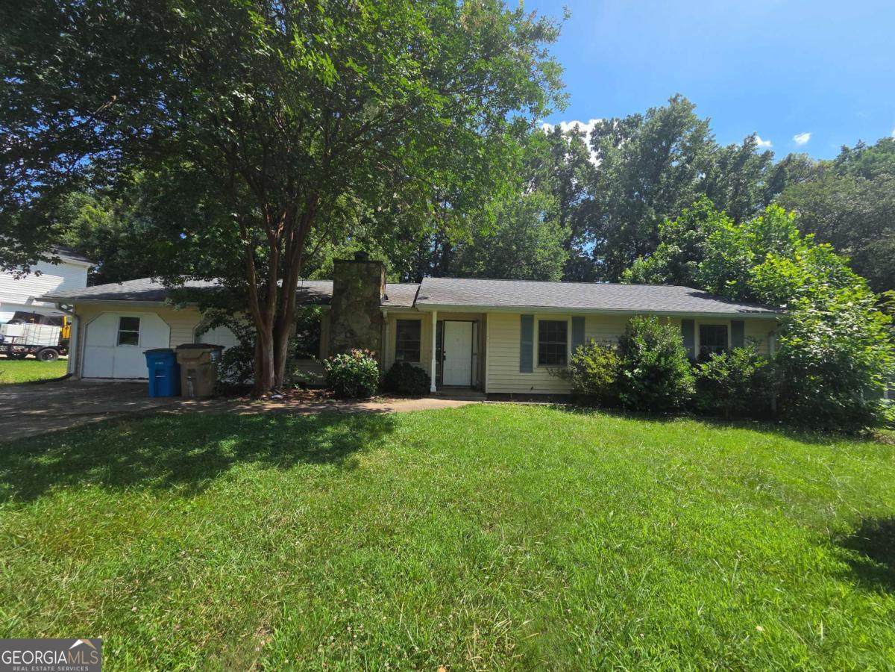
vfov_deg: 89.9
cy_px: 336
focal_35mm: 13
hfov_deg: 106.2
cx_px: 448
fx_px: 336
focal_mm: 2.2
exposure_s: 1/1093
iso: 50
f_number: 2.2
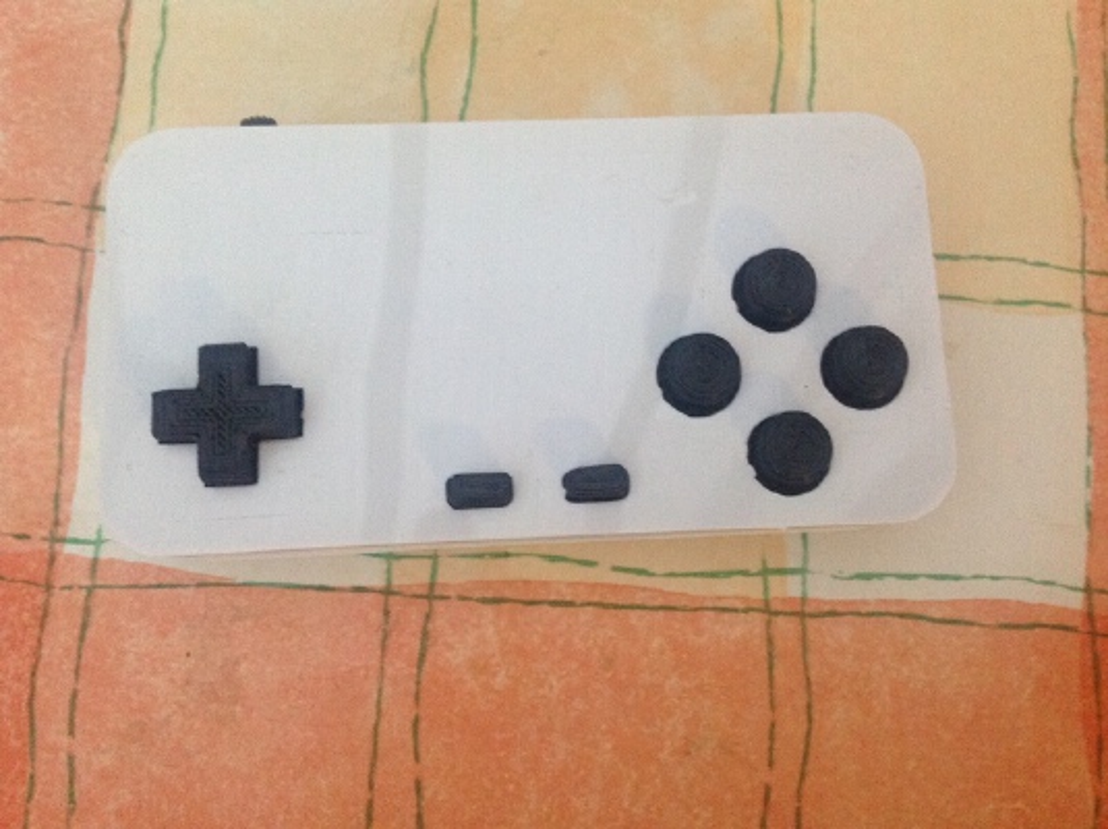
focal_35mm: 35
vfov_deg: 40.6
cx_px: 554
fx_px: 1119
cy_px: 414
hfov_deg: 52.7
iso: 320
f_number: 2.4
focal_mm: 4.28
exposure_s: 1/15
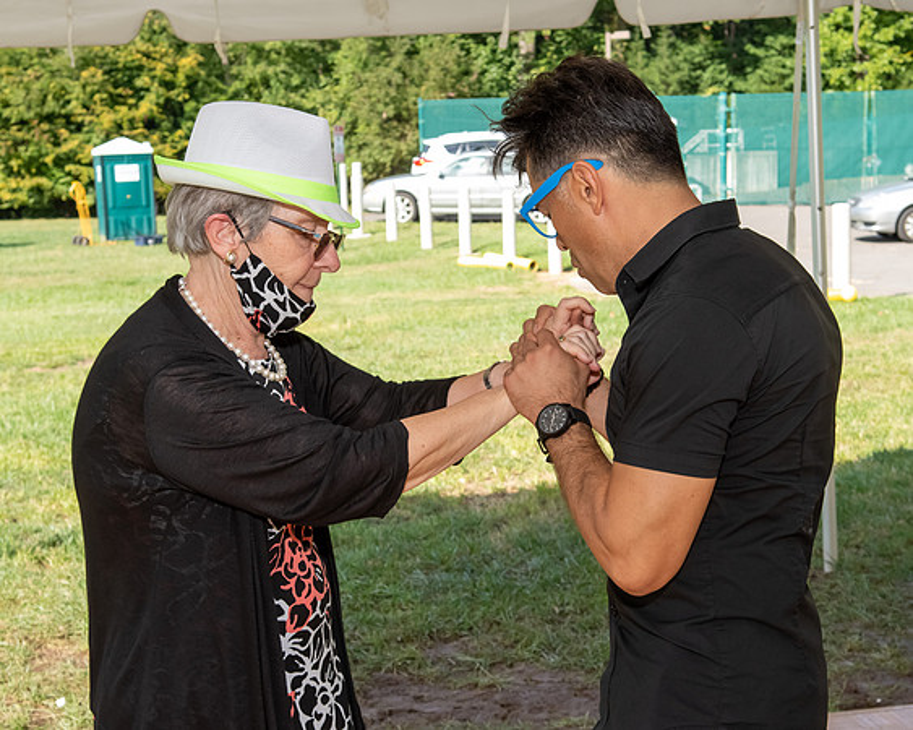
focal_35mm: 65
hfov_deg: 29.3
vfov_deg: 23.6
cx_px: 517
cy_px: 377
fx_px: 1746
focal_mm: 34
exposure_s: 1/250
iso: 400
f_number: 6.3
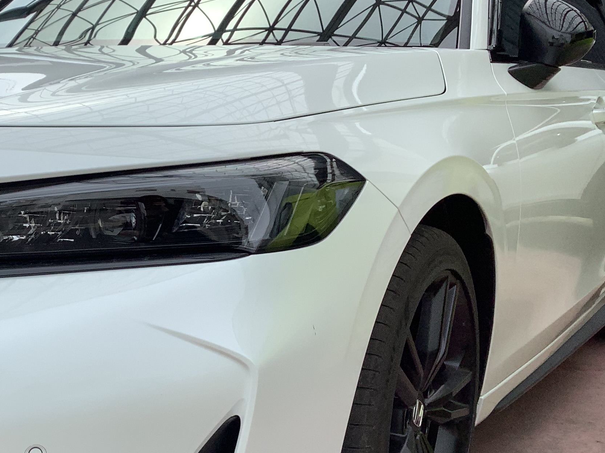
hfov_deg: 30.3
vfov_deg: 24.0
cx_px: 57
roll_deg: -2.1
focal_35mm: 61
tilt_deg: -7.1
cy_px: 211
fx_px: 1066
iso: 25
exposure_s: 1/1131
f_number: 2.4
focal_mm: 3.3
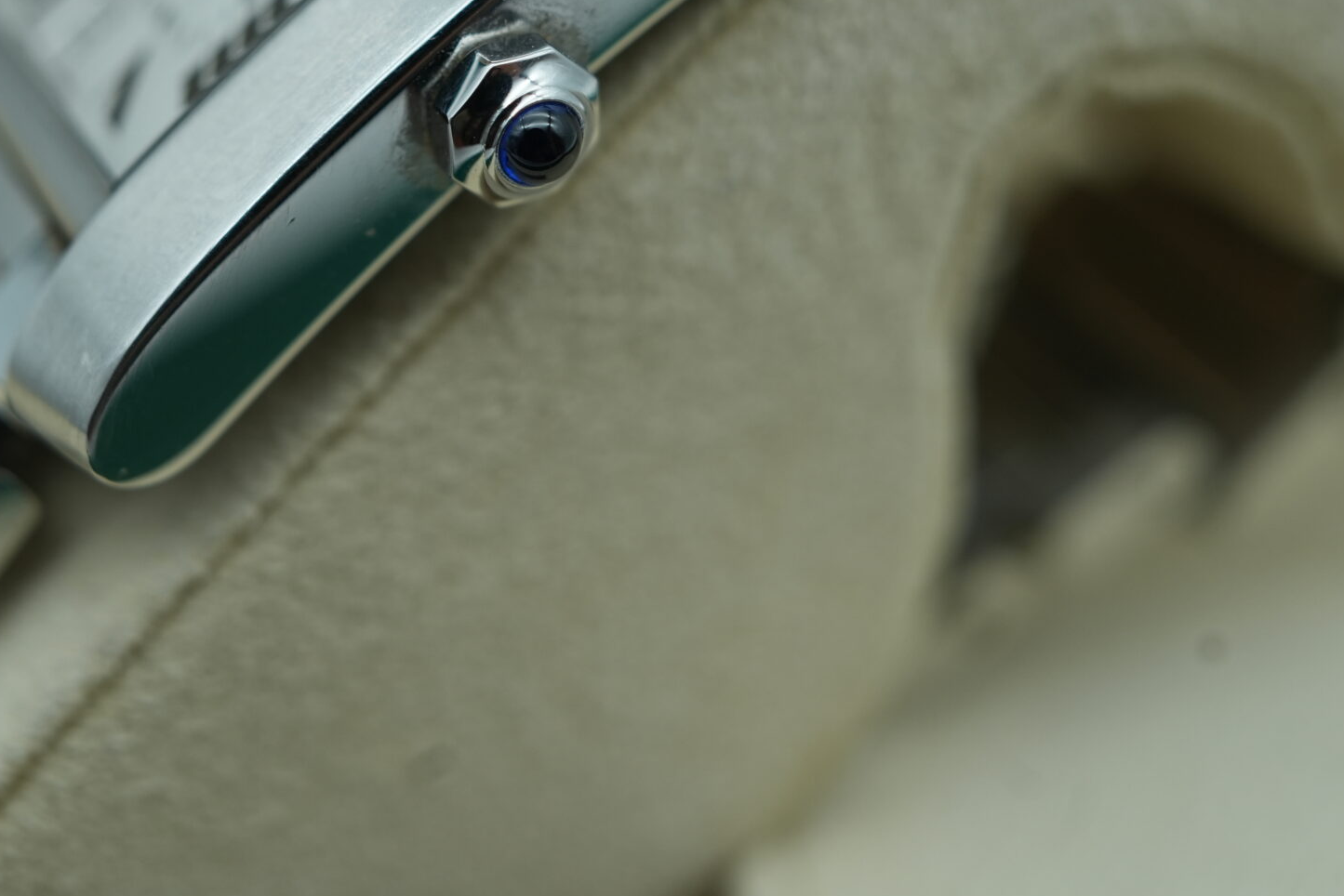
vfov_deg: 21.5
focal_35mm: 62
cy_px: 112
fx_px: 2315
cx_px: 391
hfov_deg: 32.0
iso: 400
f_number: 5
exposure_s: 1/250
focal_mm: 35
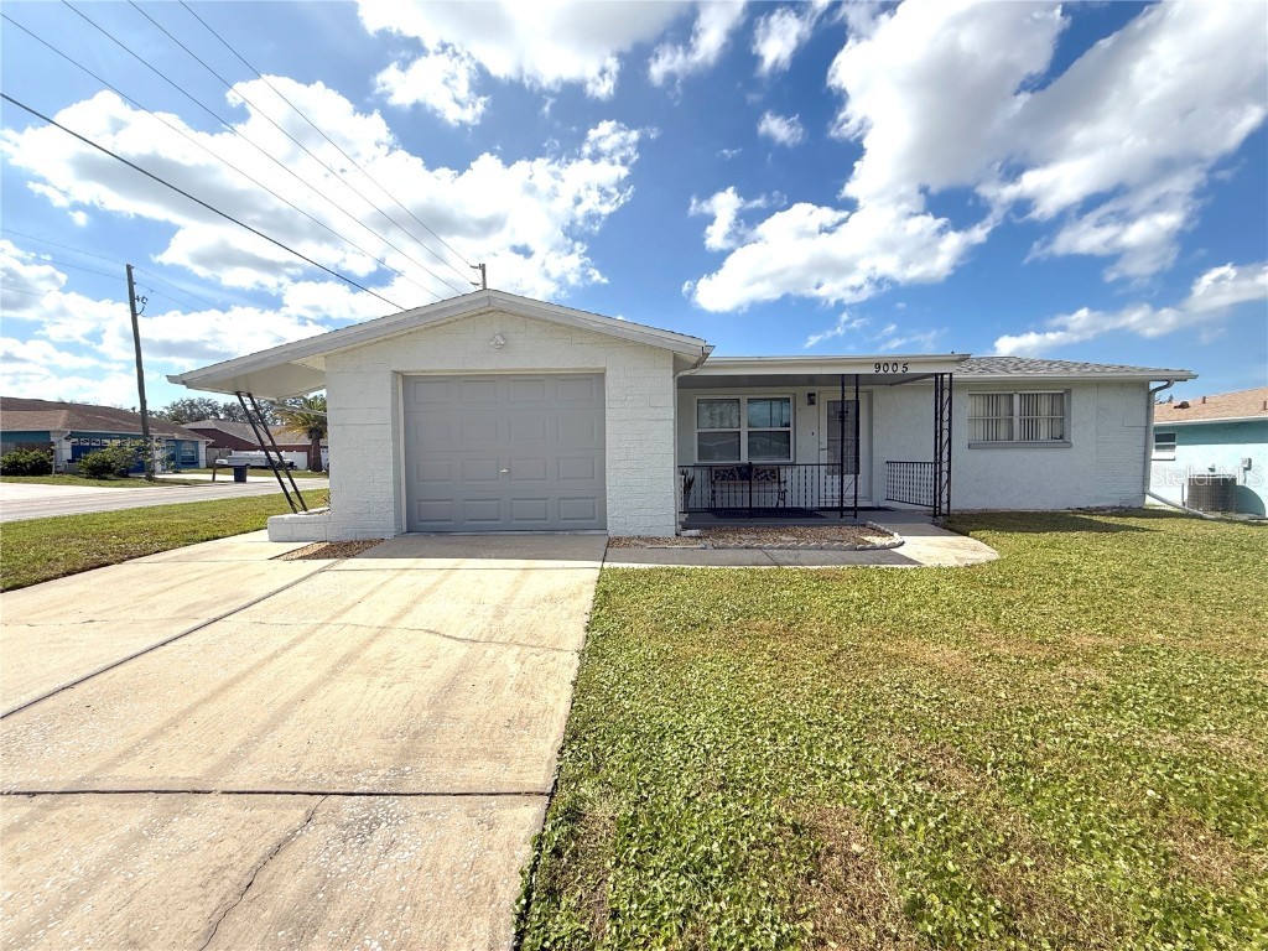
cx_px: 634
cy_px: 476
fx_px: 513
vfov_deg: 85.7
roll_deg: +1.0
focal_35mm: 14
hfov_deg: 102.1
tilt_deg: -1.2
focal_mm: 2.22
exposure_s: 1/2506
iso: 50
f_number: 2.2
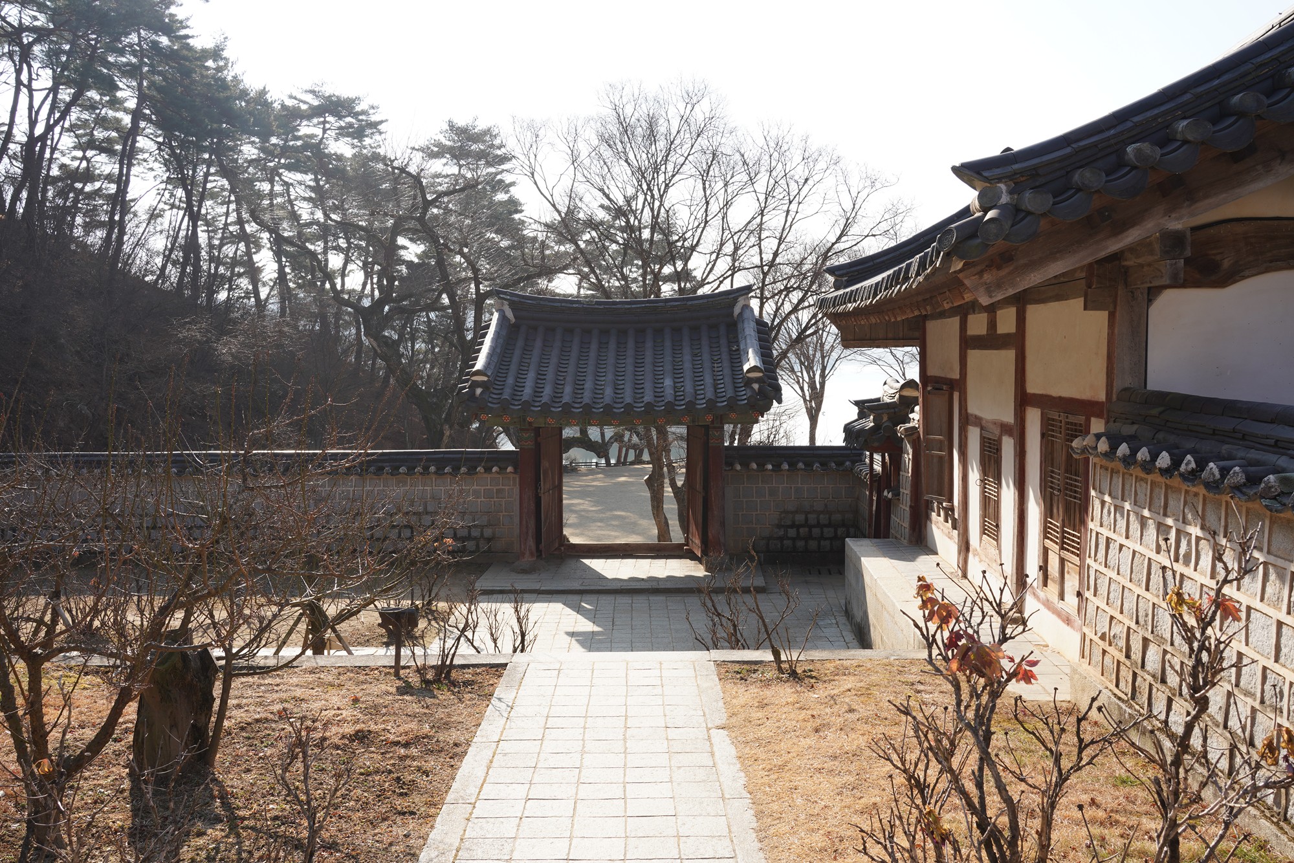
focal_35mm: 33
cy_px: 432
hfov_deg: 57.2
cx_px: 647
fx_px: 1186
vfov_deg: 40.0
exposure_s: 1/100
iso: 160
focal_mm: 33
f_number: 11
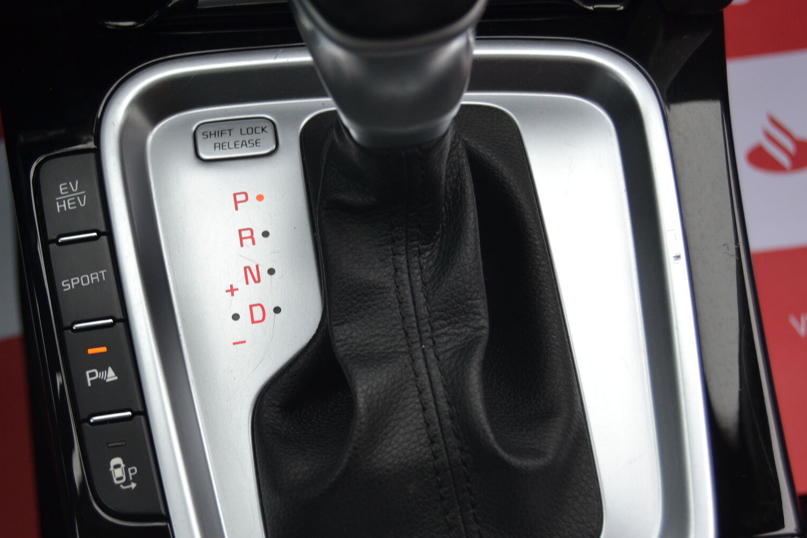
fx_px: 1278
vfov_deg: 23.8
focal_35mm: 57
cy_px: 282
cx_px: 322
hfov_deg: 34.9
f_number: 5
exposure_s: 1/100
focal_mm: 30
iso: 400
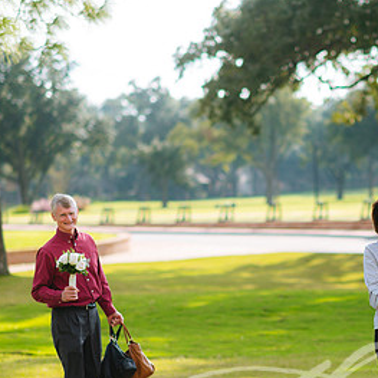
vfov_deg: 11.0
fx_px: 1964
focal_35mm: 159
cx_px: 303
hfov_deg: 11.0
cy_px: 262
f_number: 2
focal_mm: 85
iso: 100
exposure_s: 1/2500
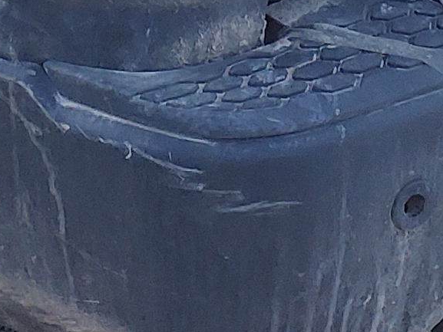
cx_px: 149
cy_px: -453
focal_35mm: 186
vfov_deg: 7.5
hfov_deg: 10.6
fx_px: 2381
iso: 40
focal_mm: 3.58
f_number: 1.9
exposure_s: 1/189
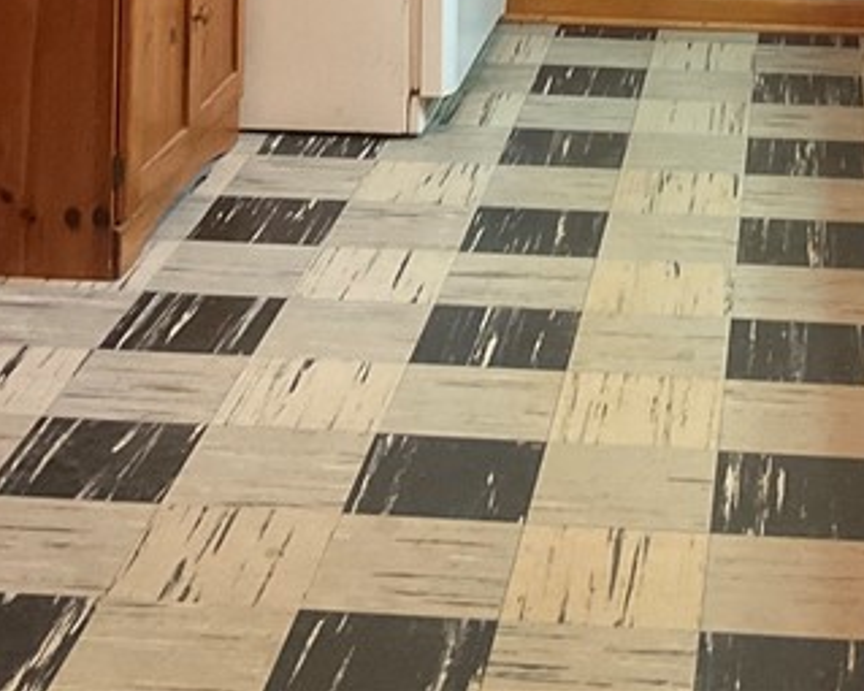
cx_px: 677
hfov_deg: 20.8
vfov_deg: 15.6
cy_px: -347
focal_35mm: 91
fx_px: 2326
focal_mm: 3
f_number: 1.8
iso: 200
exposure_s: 1/40
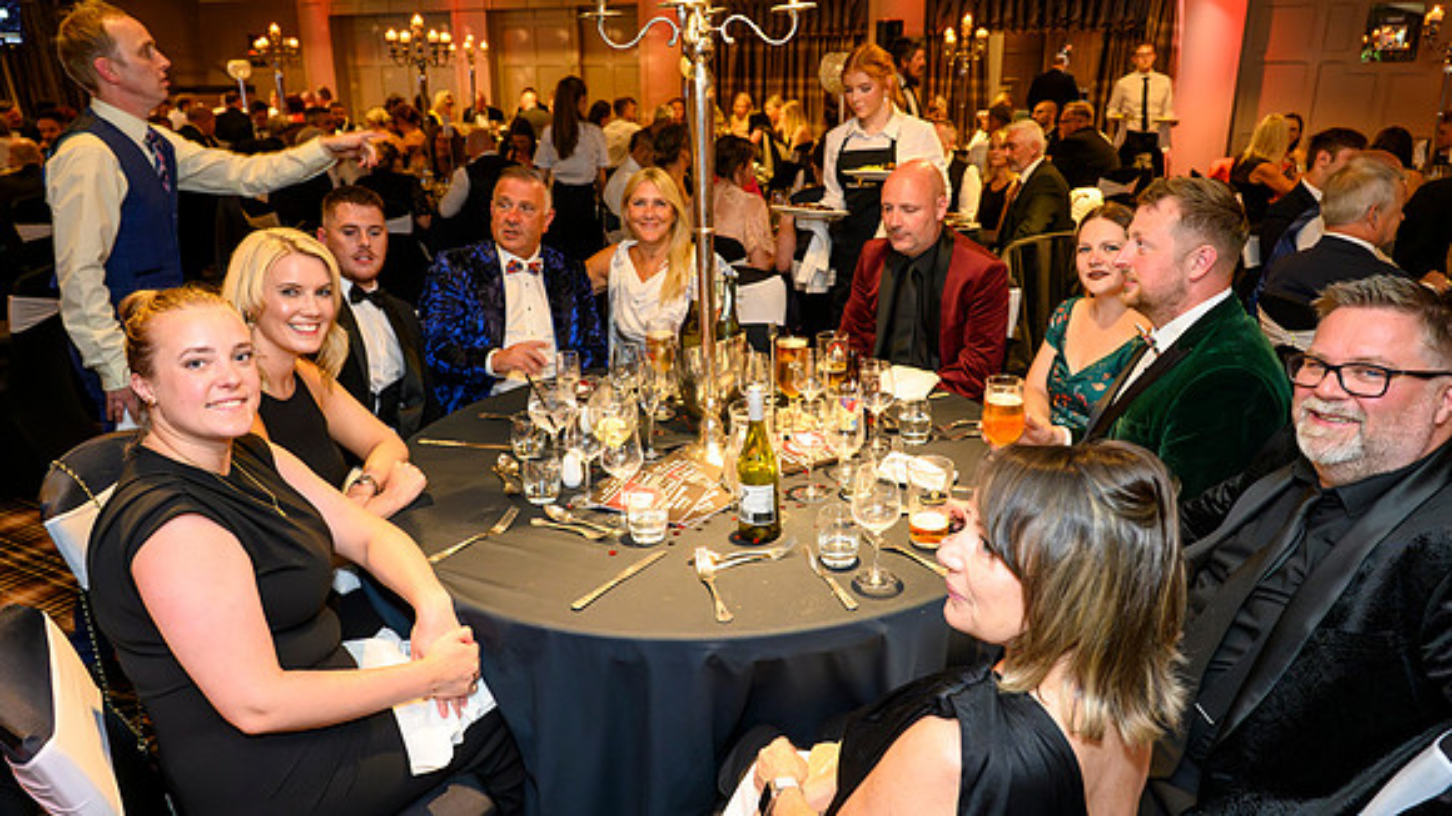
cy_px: 372
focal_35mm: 25
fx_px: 977
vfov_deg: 45.3
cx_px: 728
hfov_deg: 73.3
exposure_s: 1/125
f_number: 4.5
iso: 9000
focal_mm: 24
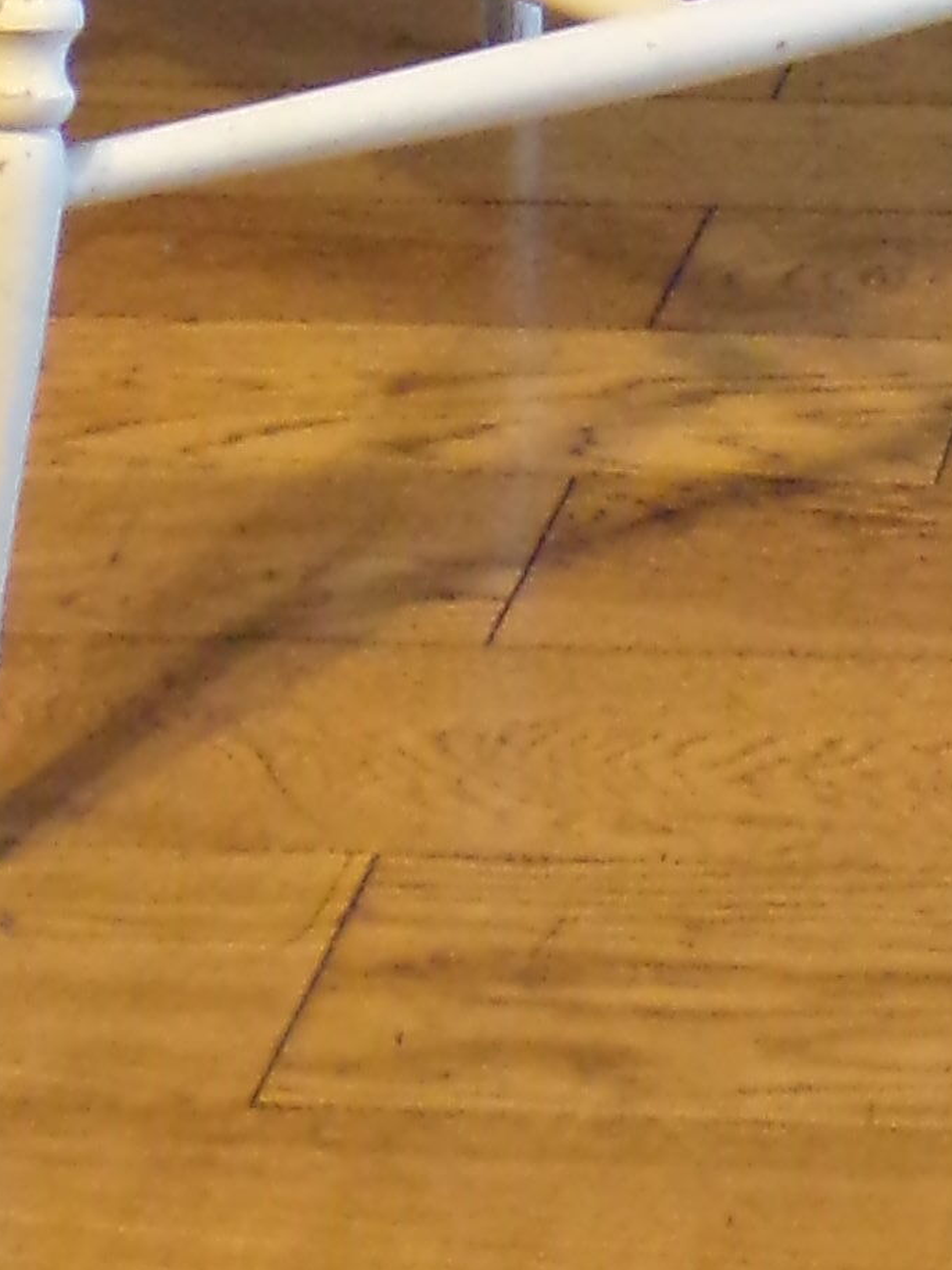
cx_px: 1235
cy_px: -1813
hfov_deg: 10.3
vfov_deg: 11.5
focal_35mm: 141
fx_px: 5172
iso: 400
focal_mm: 5
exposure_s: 1/12
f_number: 3.1
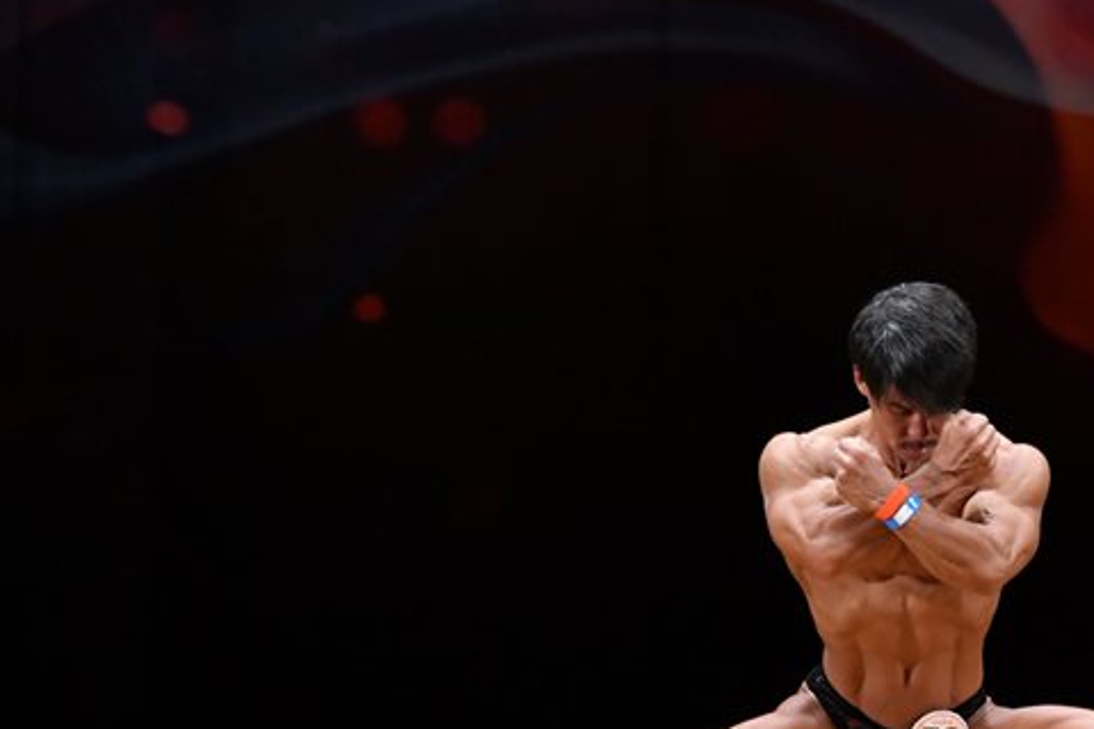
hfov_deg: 5.0
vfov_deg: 3.3
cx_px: 876
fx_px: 12546
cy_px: 510
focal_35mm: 413
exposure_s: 1/400
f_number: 5.6
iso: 3200
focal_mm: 170
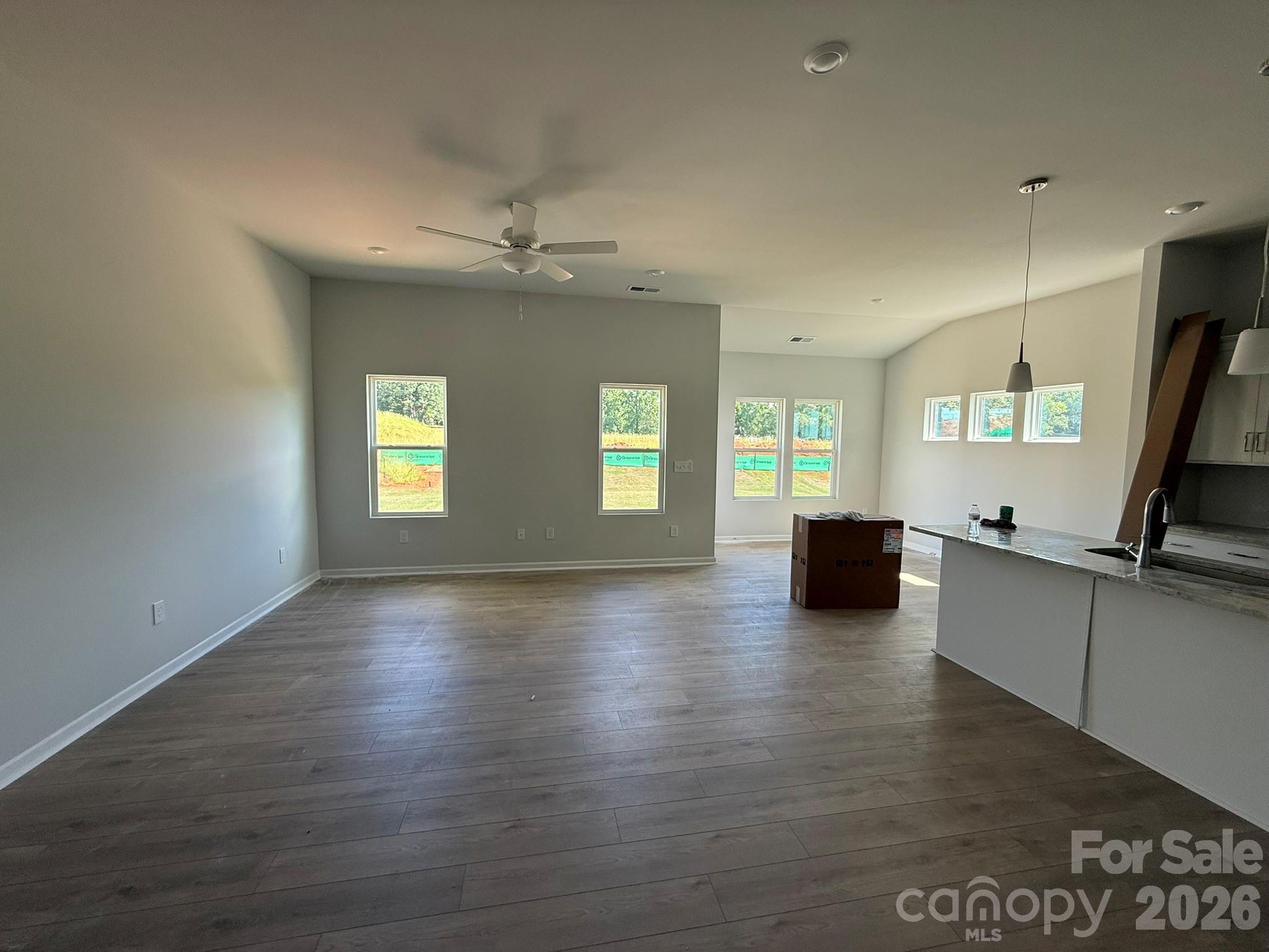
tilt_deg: -3.6
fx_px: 513
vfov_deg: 85.7
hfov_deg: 102.1
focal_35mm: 14
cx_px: 634
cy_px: 476
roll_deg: -0.8
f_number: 2.2
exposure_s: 1/99
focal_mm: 2.22
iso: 64
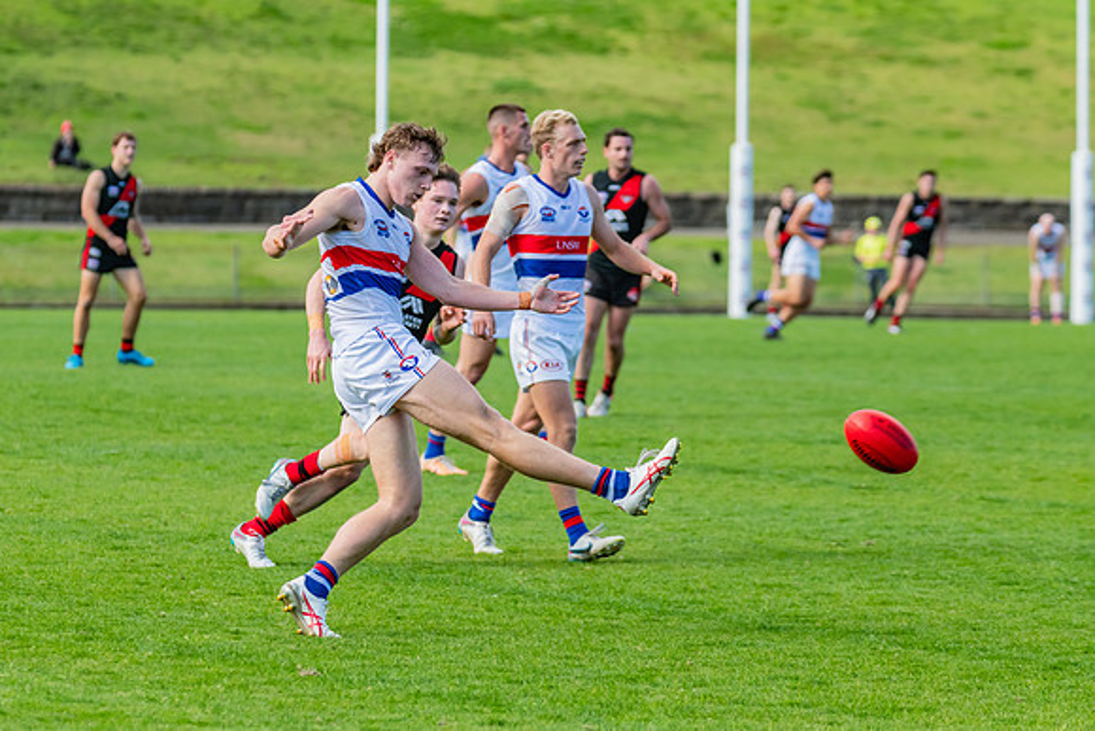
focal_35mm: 253
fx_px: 7683
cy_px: 359
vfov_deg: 5.4
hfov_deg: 8.2
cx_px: 470
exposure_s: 1/1600
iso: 800
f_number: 6.3
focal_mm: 210
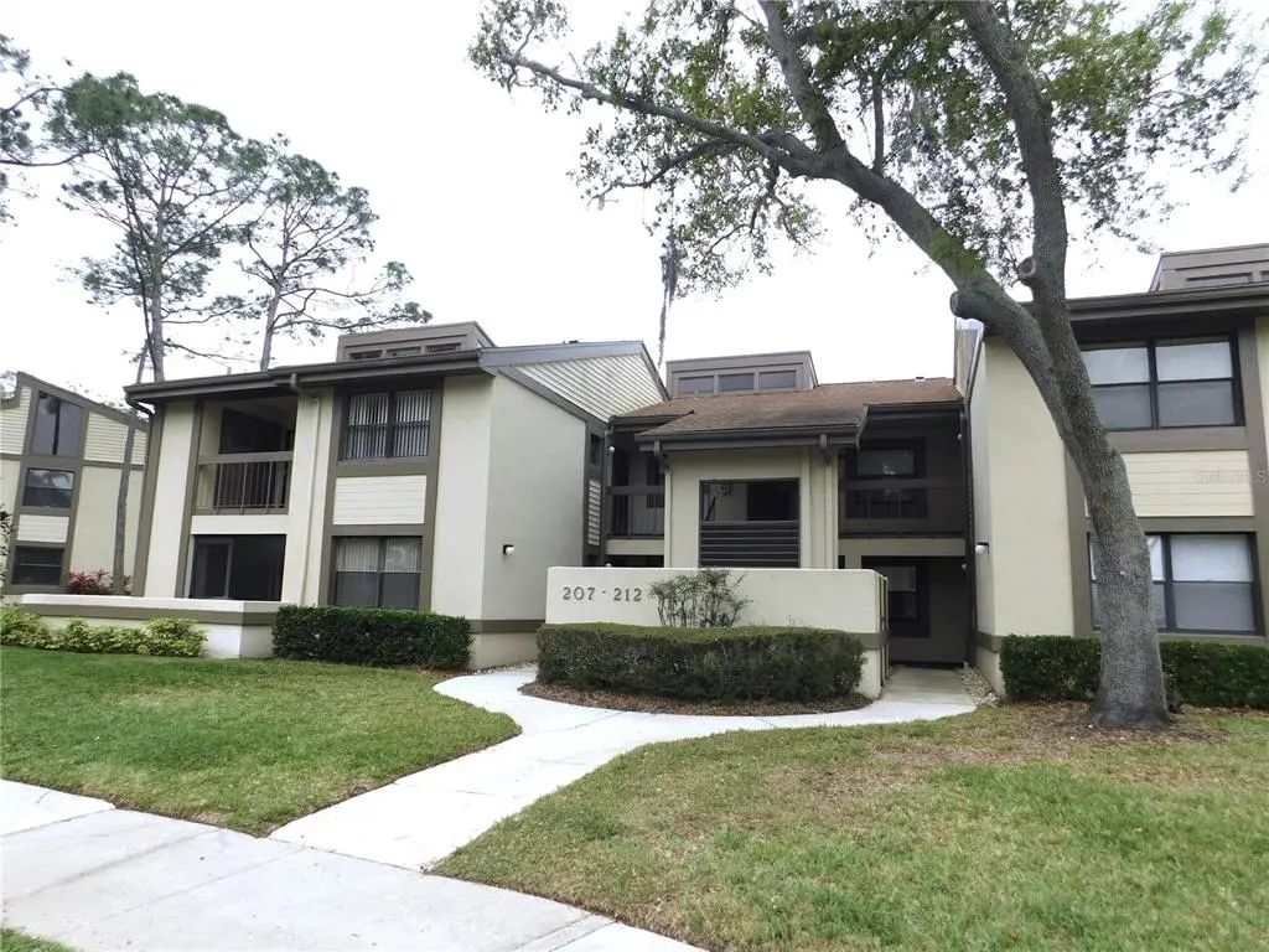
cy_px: 476
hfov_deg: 73.9
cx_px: 634
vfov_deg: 58.9
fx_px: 843
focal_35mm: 23
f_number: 3
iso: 125
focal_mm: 4
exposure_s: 1/250
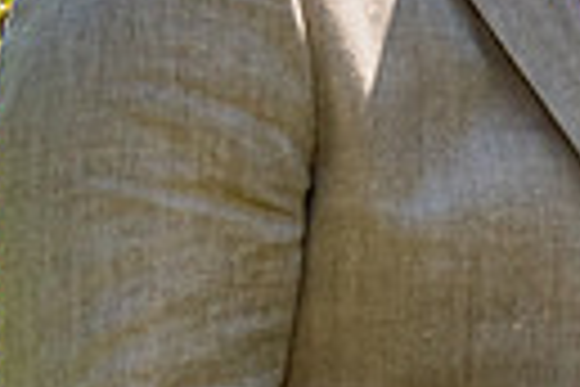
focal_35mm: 312
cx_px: 806
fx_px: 5026
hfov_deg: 6.5
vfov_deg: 4.4
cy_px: 196
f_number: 22
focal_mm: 65
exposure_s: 1/200
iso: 1250
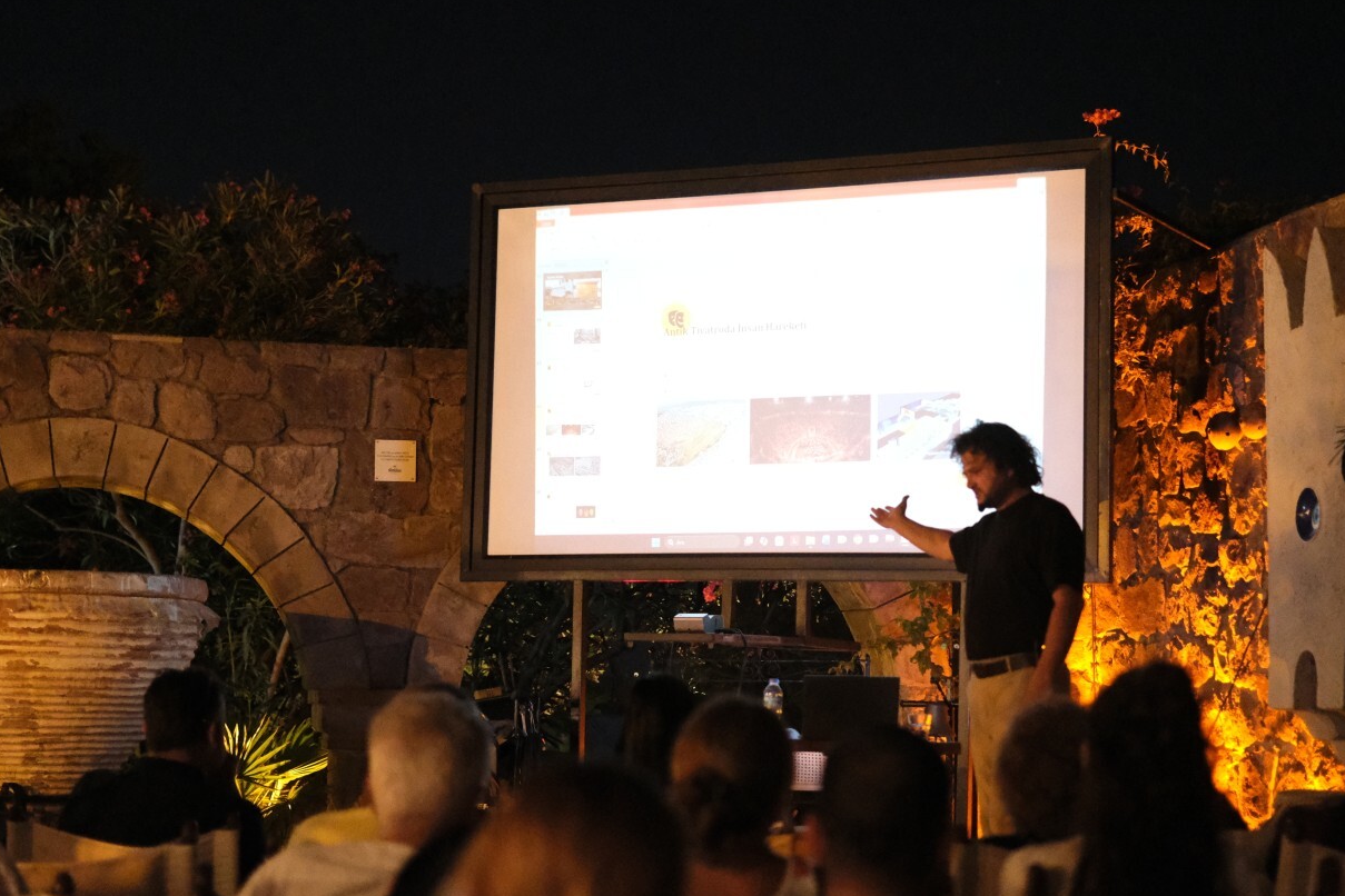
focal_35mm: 67
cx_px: 719
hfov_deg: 30.1
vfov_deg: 20.3
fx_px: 2503
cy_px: 407
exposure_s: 1/80
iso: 10000
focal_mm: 33
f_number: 1.4
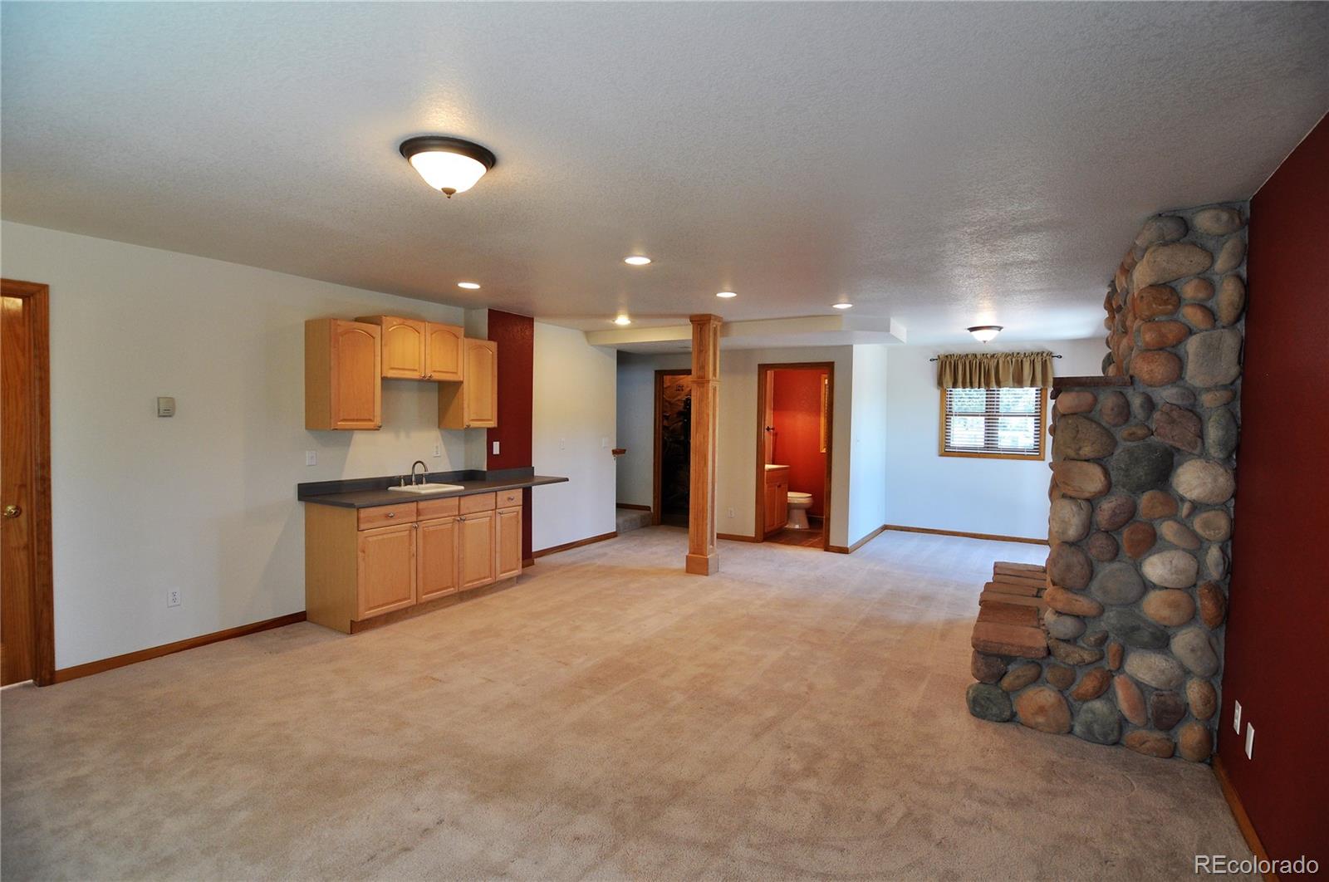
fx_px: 608
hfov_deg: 95.1
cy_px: 441
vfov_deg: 71.9
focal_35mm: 16
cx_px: 664
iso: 400
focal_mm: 11
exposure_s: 1/60
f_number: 4
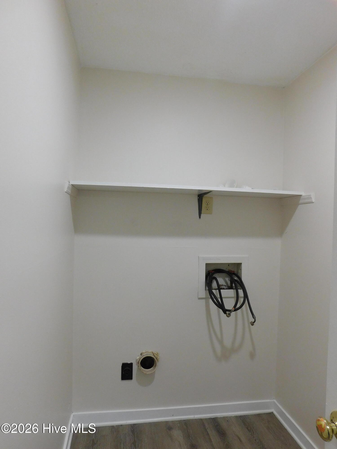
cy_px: 224
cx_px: 168
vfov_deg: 71.6
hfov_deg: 56.8
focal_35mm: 24
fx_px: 312
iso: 220
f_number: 3
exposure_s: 1/30
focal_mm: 4.1
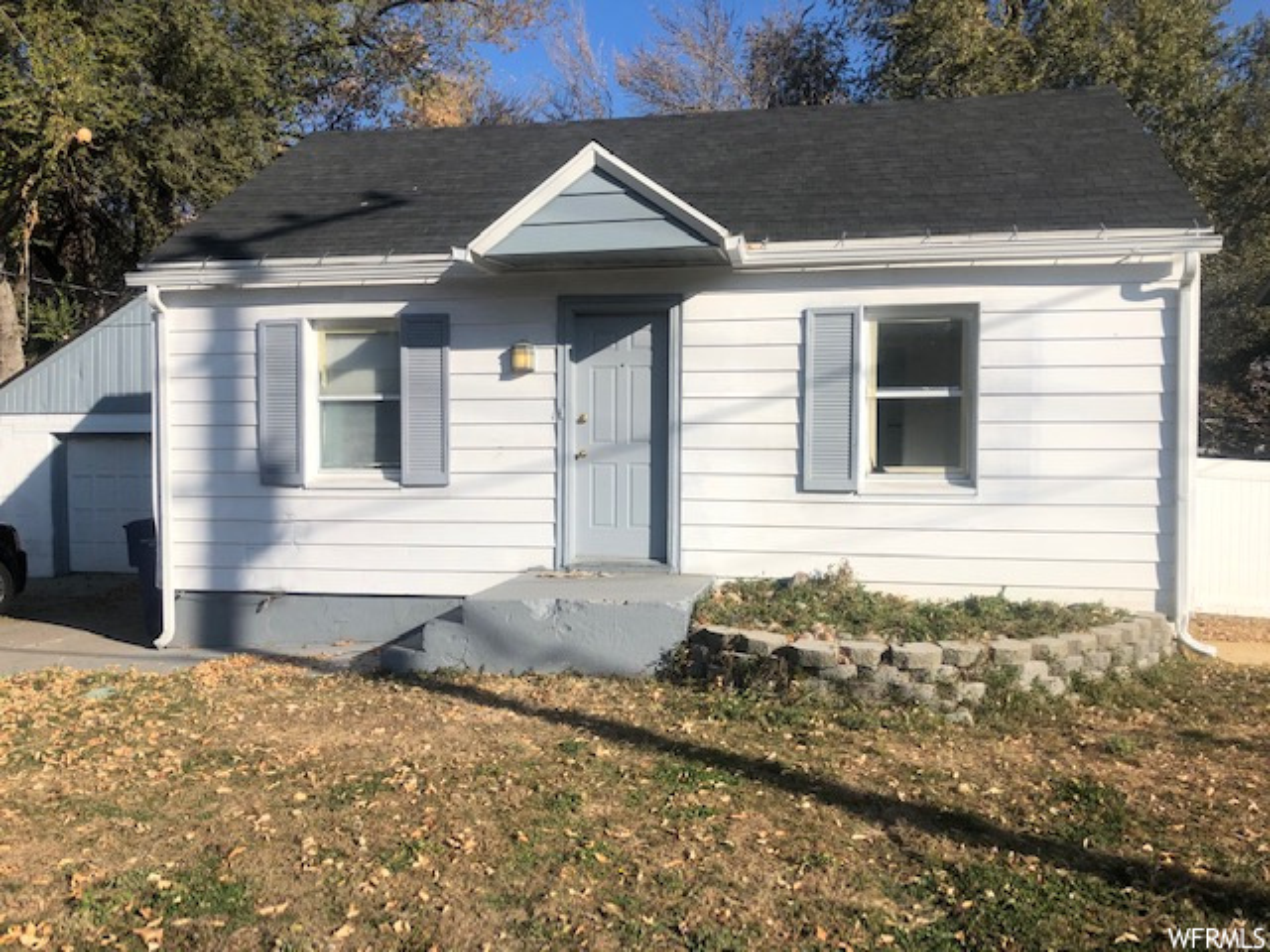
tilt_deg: -1.4
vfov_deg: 49.7
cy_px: 476
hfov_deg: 63.4
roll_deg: +0.4
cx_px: 635
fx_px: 1027
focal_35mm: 28
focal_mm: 4
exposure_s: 1/3205
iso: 25
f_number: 1.8
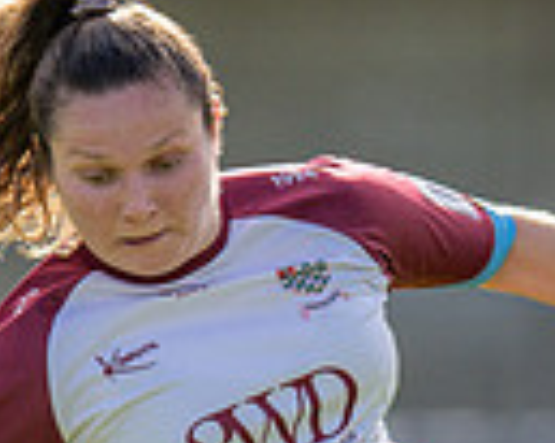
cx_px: -59
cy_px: 953
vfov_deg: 1.0
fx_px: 25736
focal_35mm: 1568
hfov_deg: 1.2
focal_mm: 300
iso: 200
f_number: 2.8
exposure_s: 1/3200
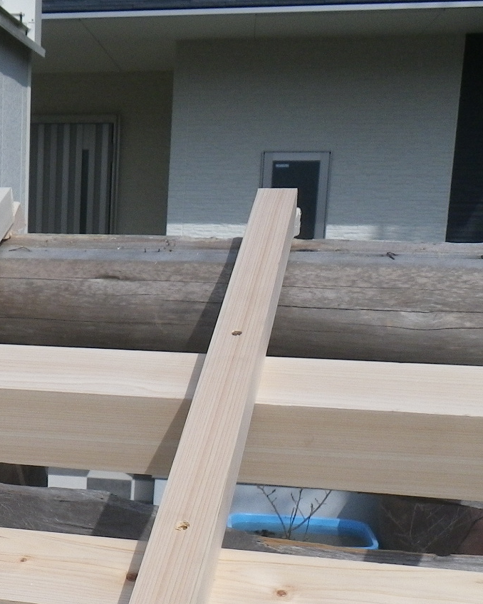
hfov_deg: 21.9
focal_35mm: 66
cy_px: 507
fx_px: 1180
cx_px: -49
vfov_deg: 28.0
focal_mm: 5
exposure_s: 1/1250
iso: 80
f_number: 4.2
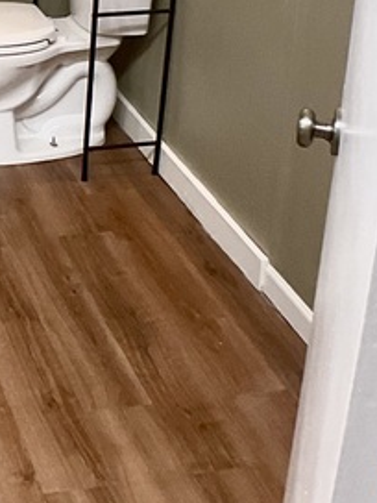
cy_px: -44
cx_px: -159
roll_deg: +0.8
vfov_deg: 16.6
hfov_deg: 12.4
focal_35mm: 115
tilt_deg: -15.0
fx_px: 1670
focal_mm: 3
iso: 100
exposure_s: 1/60
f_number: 1.8
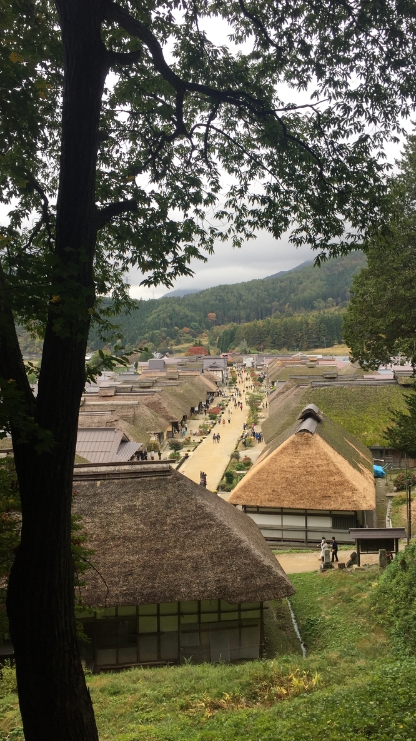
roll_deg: +0.9
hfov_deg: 36.6
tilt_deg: -3.9
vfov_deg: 61.0
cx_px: 223
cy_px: 370
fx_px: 628
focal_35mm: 32
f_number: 2.2
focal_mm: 4.15
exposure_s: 1/233
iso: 32
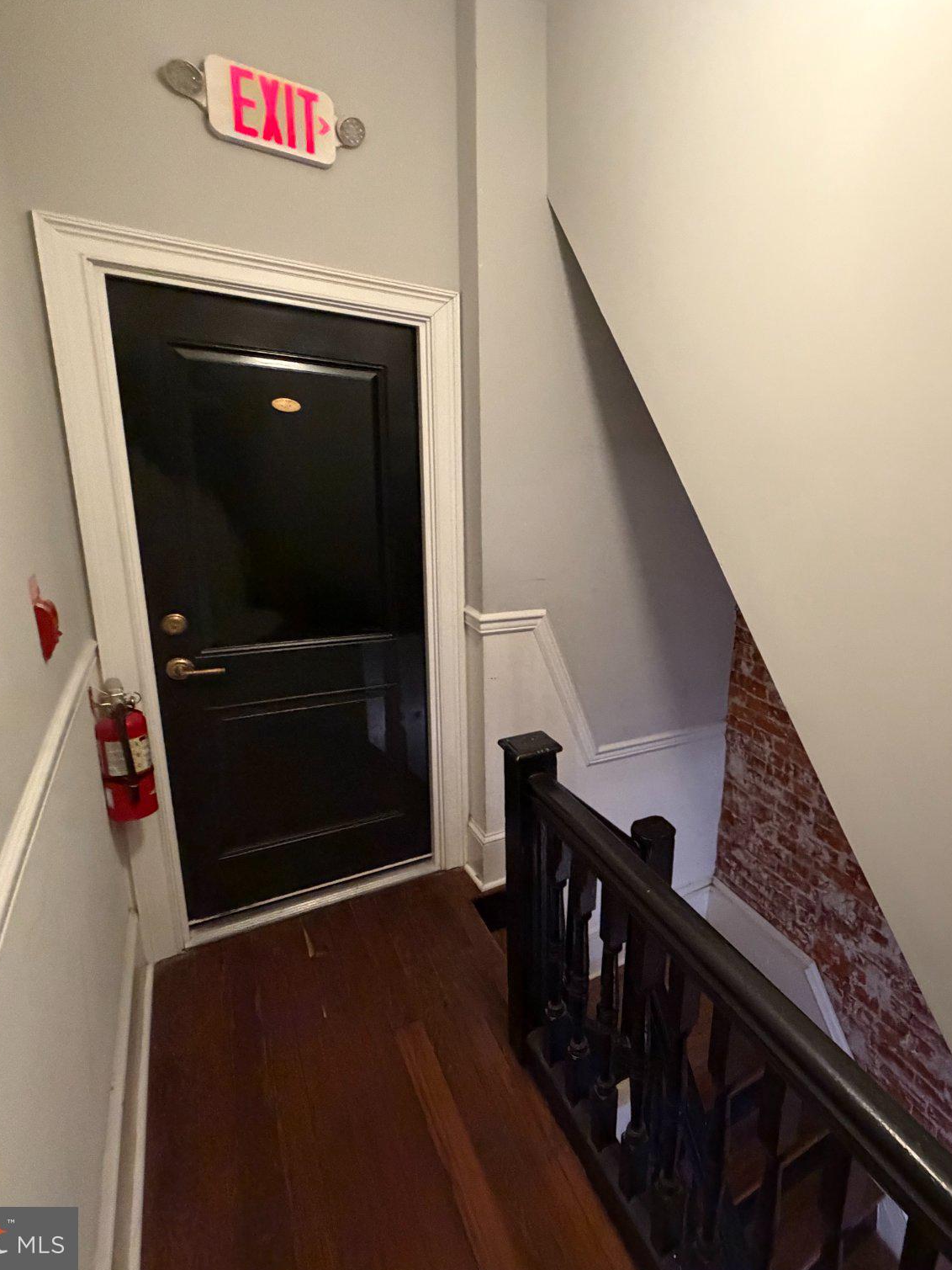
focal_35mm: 19
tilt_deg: -14.5
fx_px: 697
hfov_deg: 64.0
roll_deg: -4.0
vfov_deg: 84.7
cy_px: 630
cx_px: 729
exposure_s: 1/60
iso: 800
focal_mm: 2.22
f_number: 2.2
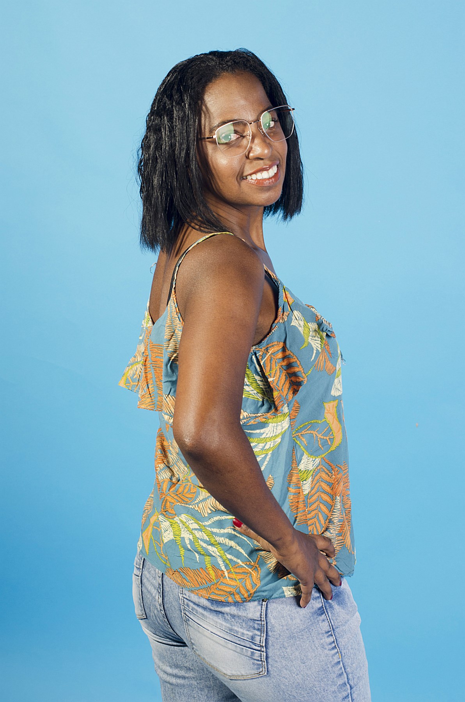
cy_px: 351
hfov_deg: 17.4
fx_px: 1518
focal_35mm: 78
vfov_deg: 26.0
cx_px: 232
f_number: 7.1
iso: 200
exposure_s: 1/125
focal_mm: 52
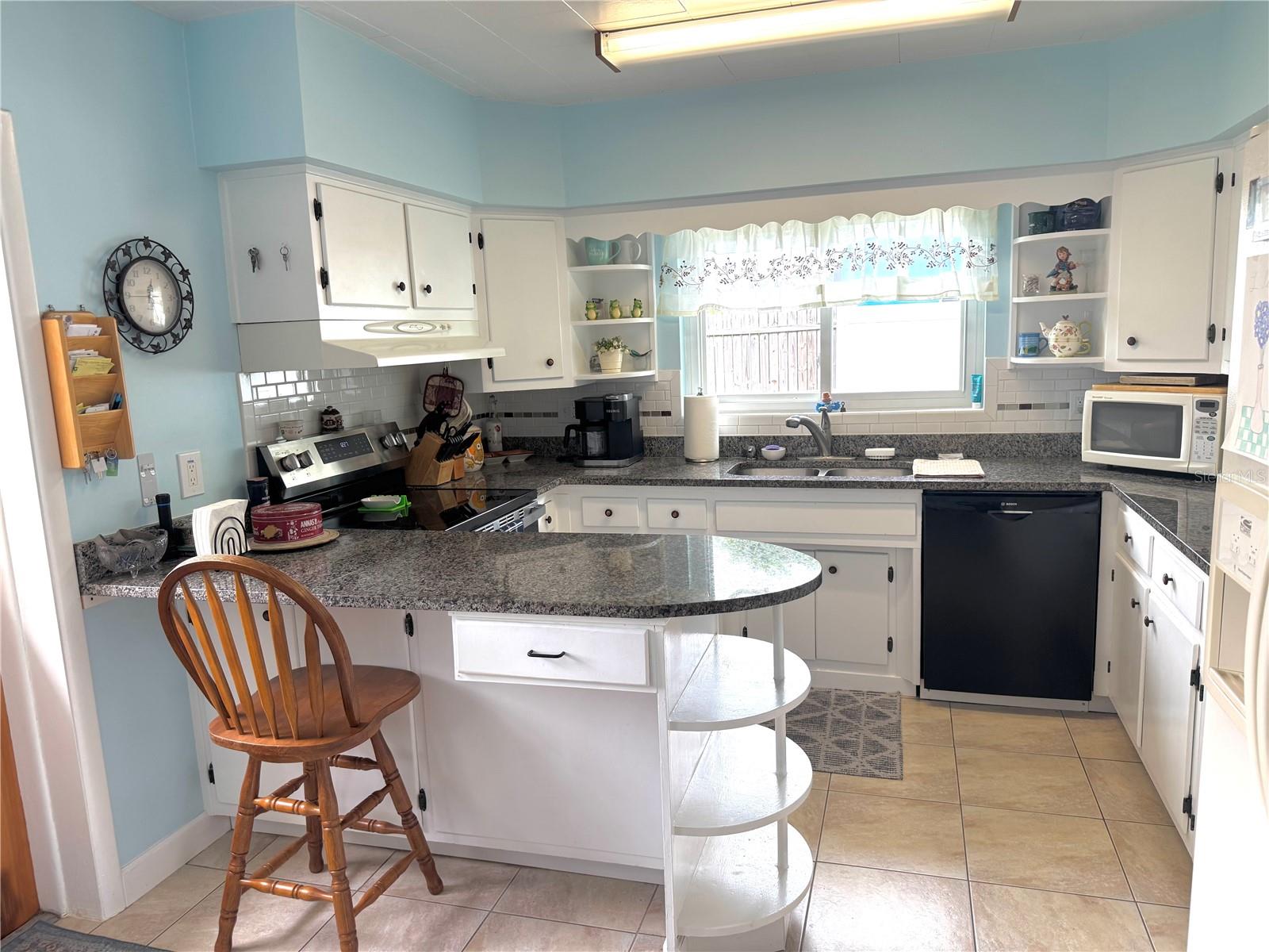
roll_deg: +1.8
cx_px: 634
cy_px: 476
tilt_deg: -10.9
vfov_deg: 56.8
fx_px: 880
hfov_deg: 71.6
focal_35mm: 24
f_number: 1.78
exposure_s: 1/120
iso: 100
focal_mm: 6.76
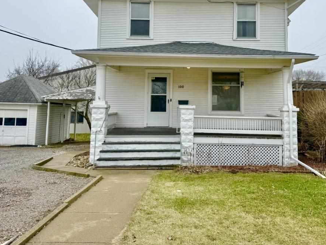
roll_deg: -0.3
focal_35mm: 35
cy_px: 80
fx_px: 330
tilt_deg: +5.4
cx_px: 189
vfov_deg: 40.1
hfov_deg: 52.4
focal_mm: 6.76
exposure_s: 1/1271
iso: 80
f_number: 1.78
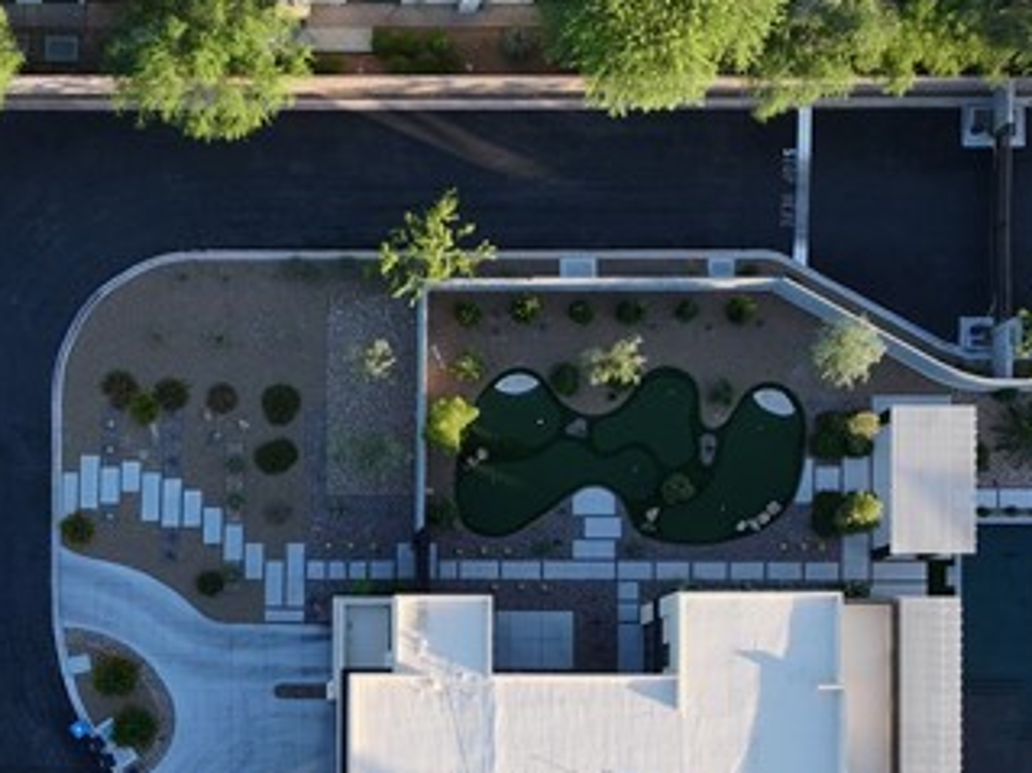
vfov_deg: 18.5
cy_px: 820
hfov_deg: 24.4
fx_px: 2295
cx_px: 42
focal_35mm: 77
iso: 120
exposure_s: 1/400
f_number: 2.8
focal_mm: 12.29
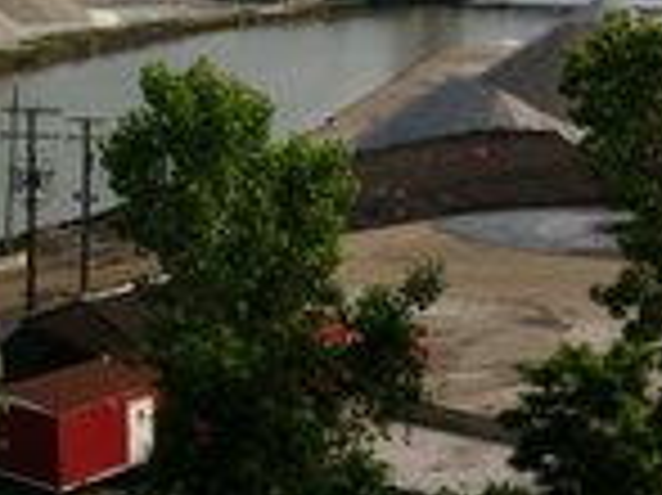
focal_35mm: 95
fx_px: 1815
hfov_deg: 19.6
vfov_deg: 15.2
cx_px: -95
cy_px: -16
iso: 80
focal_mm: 3.85
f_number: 2.8
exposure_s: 1/2011
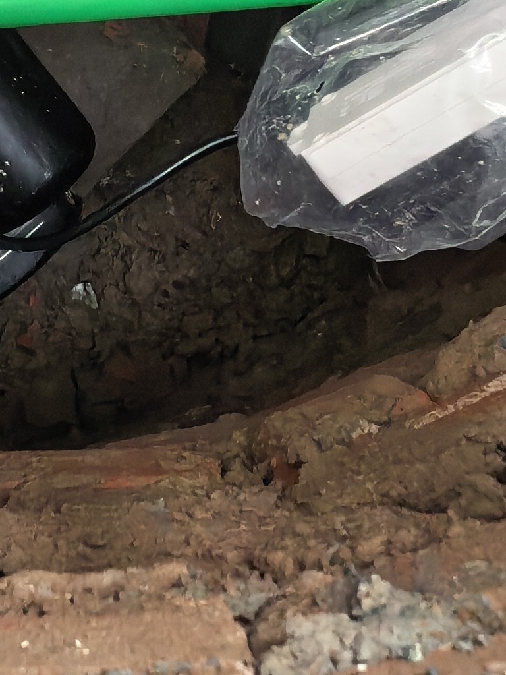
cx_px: 71
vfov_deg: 19.9
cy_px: 32
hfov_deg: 15.3
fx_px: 1871
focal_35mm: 96
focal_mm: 5.75
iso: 800
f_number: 2
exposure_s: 1/504
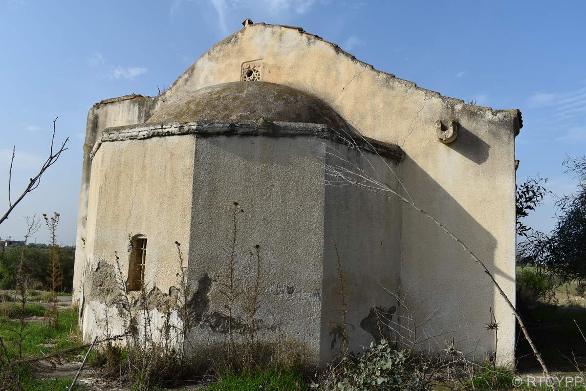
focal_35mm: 27
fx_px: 440
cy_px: 196
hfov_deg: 67.4
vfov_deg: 48.0
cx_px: 293
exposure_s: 1/320
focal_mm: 18
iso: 100
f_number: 9
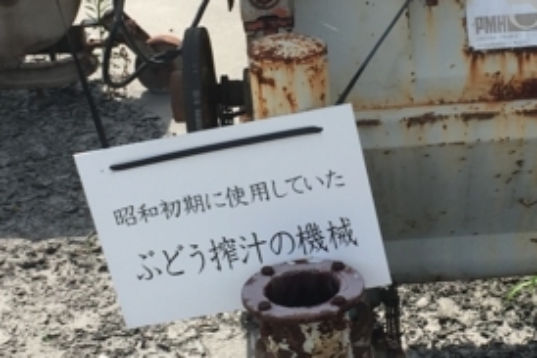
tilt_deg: -20.9
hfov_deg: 23.0
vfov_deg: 15.5
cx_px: 349
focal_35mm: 88
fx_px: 1313
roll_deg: -0.6
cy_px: 115
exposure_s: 1/927
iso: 25
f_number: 2.2
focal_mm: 4.15
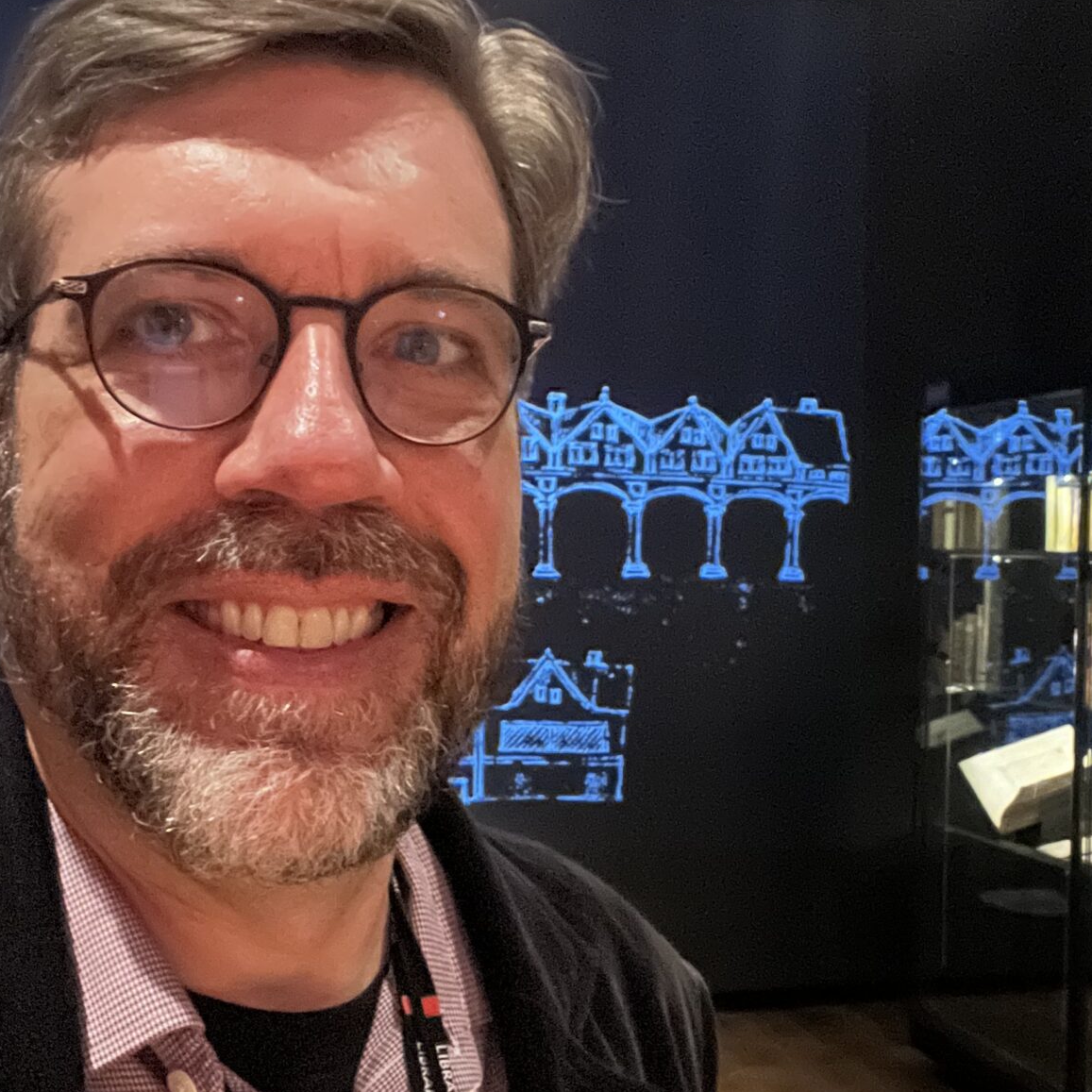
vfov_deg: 37.5
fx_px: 1606
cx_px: 629
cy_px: 621
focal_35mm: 45
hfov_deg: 37.5
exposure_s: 1/15
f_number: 2.2
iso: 3200
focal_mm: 2.71
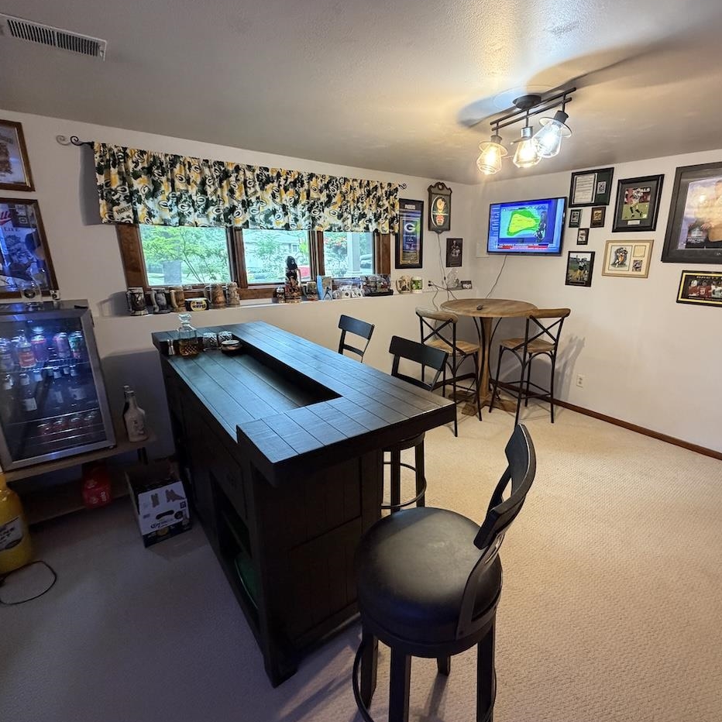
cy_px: 360
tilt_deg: -15.6
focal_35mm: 17
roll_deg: -1.1
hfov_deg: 83.4
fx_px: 401
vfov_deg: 84.0
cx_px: 415
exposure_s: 1/60
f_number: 2.2
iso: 500
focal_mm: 2.22
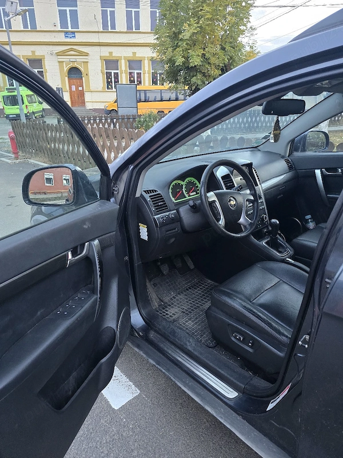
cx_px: 172
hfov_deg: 58.9
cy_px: 229
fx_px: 304
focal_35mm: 23
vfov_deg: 73.9
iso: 800
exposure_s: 1/101
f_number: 1.7
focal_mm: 6.3
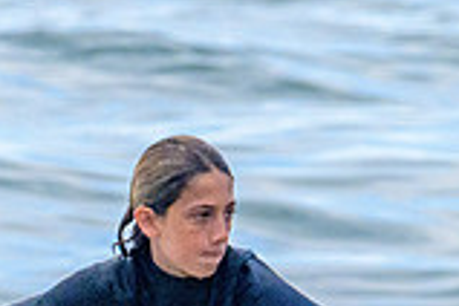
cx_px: 305
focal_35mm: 2534
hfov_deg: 0.8
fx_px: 32306
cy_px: 319
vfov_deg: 0.5
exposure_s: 1/1250
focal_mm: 510
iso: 1800
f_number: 13
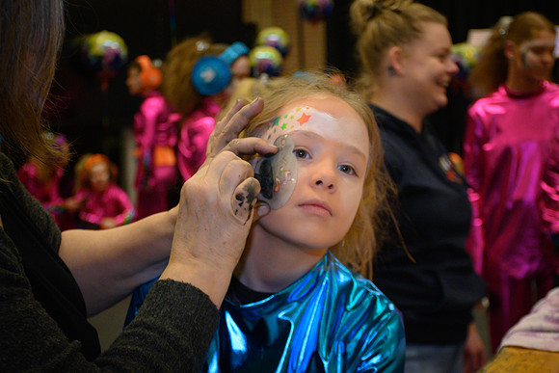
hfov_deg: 28.1
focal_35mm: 72
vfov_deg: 18.9
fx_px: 1118
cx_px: 280
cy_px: 186
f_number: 4.5
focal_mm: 48
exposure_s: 1/160
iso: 2500
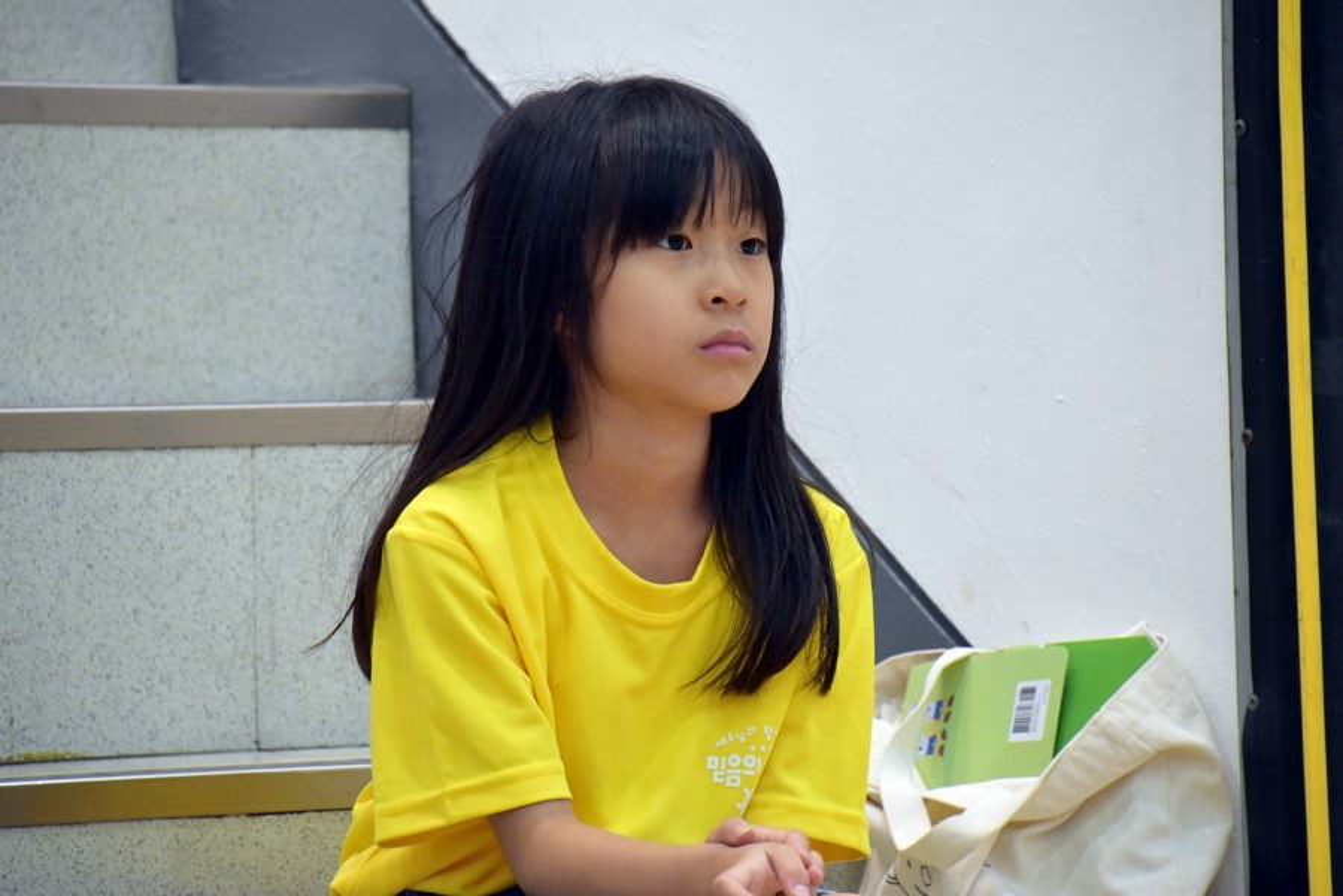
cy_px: 448
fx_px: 11191
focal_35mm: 300
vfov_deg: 4.6
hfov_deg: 6.9
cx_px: 672
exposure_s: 1/125
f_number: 6.3
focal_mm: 200
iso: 2000
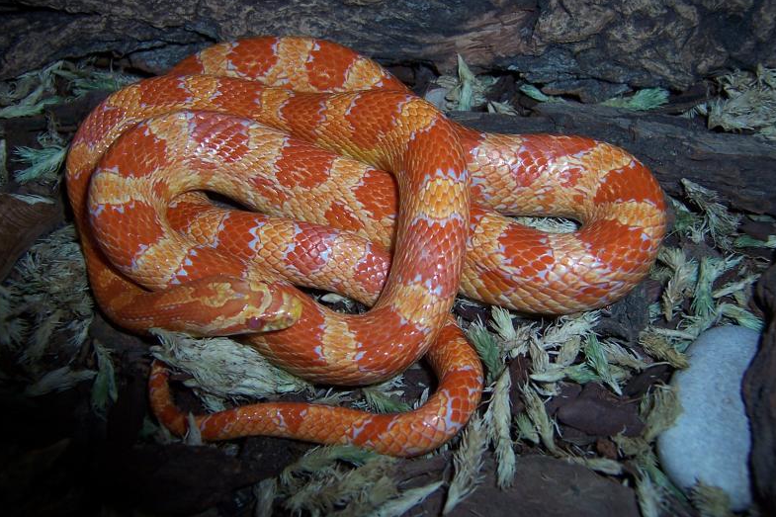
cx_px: 390
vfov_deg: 37.8
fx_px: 754
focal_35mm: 35
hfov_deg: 54.4
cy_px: 229
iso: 80
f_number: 2.8
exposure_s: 1/60
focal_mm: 5.5
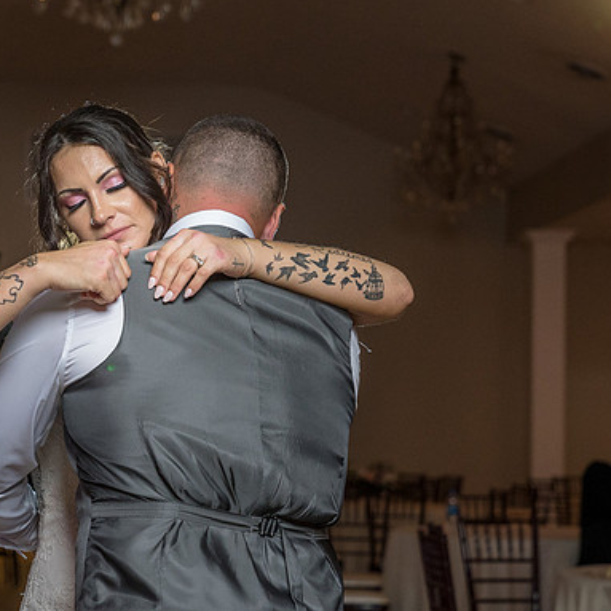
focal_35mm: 109
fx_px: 2177
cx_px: 135
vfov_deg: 16.0
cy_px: 362
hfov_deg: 15.9
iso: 2000
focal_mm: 59
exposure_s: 1/200
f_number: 4
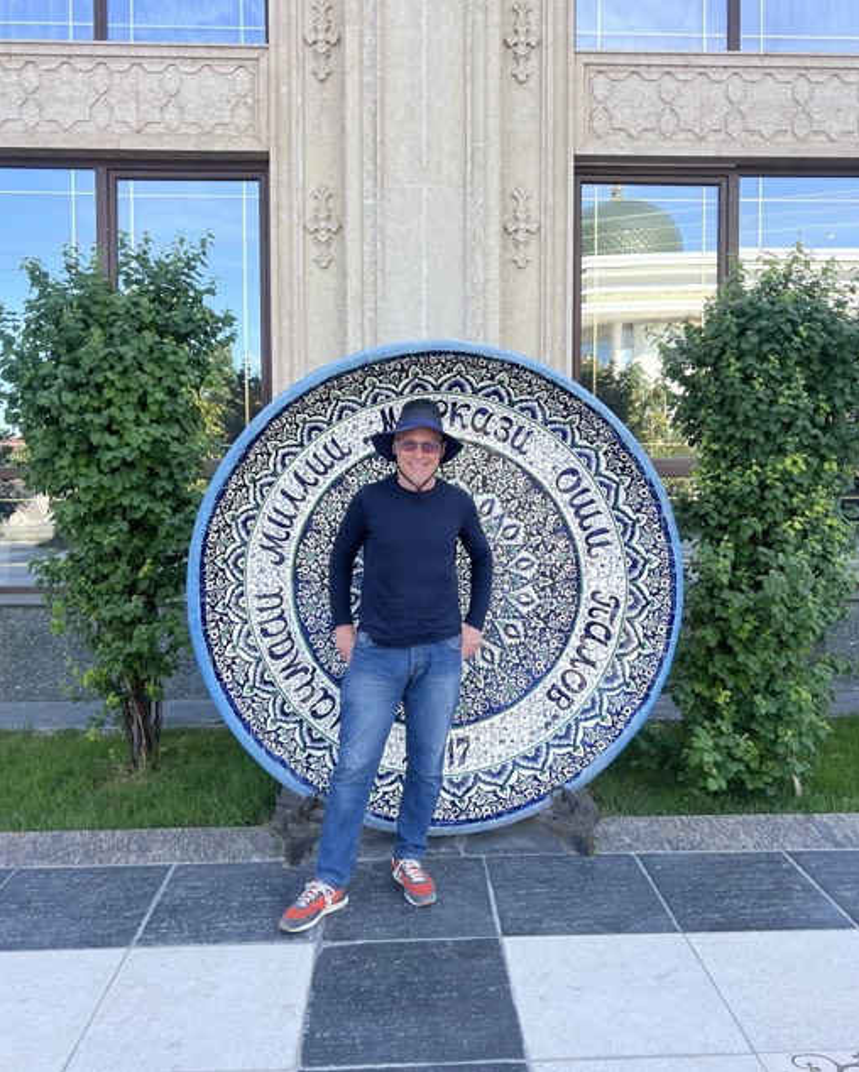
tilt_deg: -0.3
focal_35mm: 28
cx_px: 429
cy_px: 482
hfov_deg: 51.6
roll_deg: +0.3
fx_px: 889
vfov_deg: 62.0
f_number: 1.5
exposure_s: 1/674
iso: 50
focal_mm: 5.7
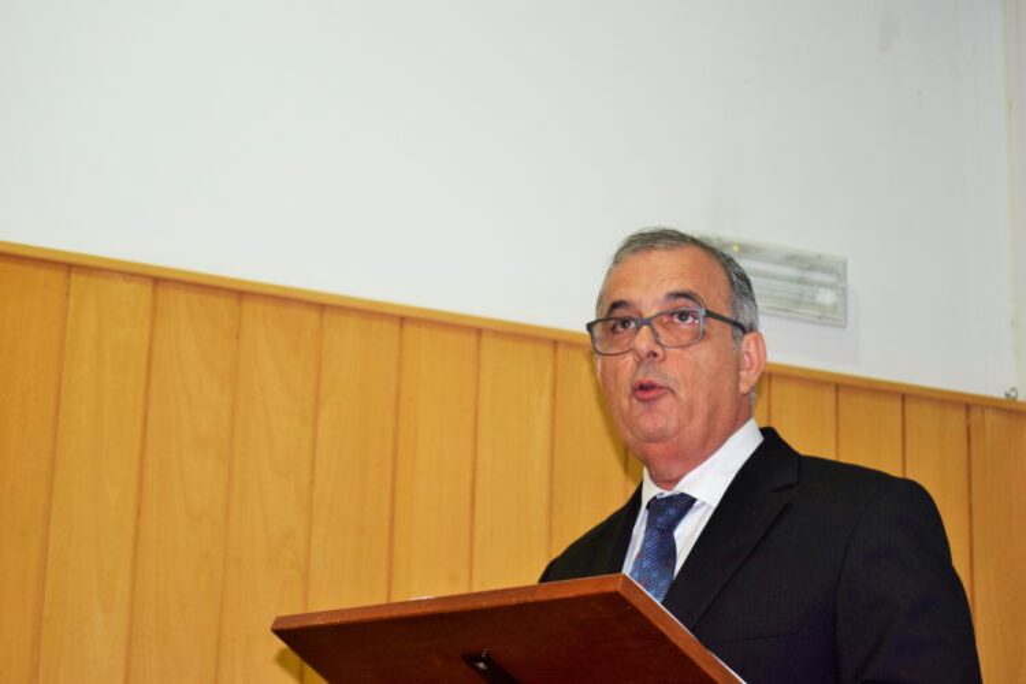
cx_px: 513
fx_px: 2351
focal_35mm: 82
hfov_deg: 24.6
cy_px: 342
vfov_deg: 16.6
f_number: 5.6
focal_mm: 55
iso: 1000
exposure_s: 1/60
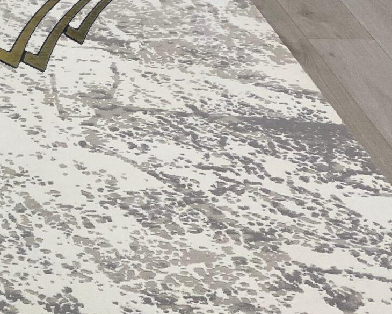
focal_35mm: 89
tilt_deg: -41.5
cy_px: 296
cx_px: -222
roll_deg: -0.6
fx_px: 1033
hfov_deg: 18.6
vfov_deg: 17.0
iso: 80
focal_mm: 4.25
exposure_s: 1/100
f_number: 1.8
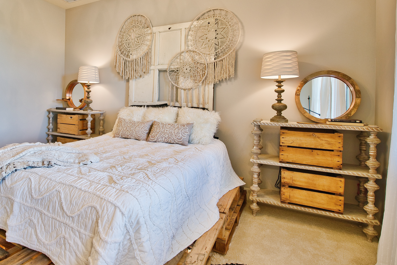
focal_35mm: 21
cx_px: 143
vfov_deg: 58.8
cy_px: 100
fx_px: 232
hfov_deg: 79.3
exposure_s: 1/60
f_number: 5
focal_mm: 15
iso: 250
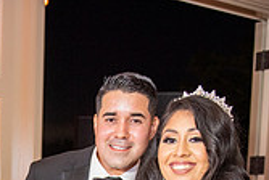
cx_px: -5
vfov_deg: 13.0
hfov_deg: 20.3
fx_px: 726
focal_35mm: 97
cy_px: 309
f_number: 2.8
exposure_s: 1/125
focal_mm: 28
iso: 1250
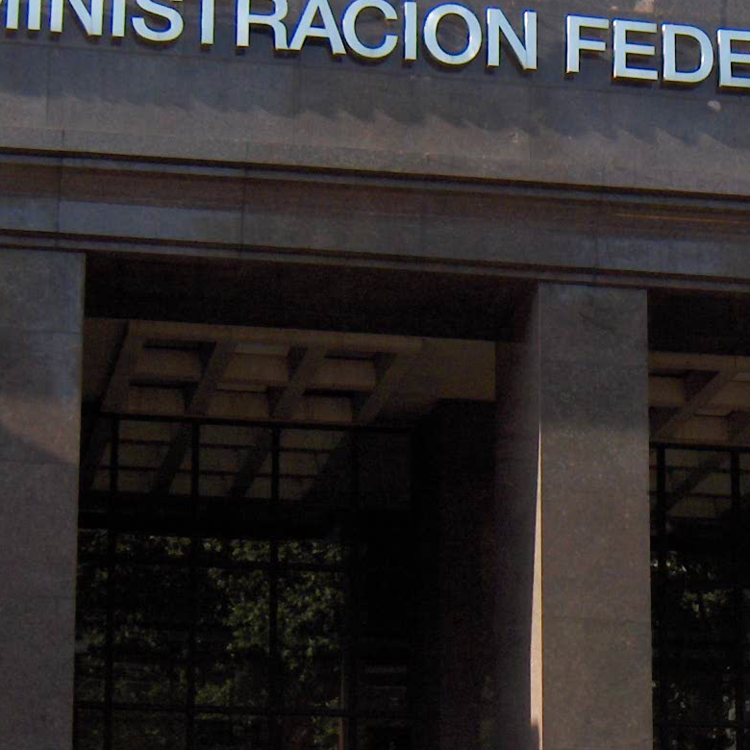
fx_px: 3089
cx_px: 838
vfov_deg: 13.8
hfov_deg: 13.5
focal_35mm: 126
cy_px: 536
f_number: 2.8
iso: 100
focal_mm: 8
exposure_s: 1/452
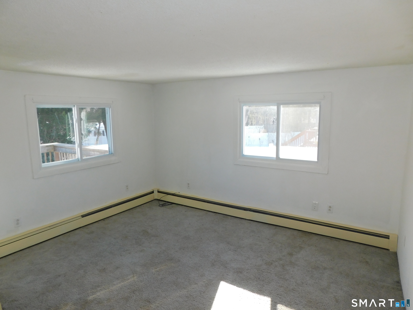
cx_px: 206
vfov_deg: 58.9
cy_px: 155
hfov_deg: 73.9
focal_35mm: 23
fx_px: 274
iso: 125
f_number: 3
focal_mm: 4
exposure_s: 1/160
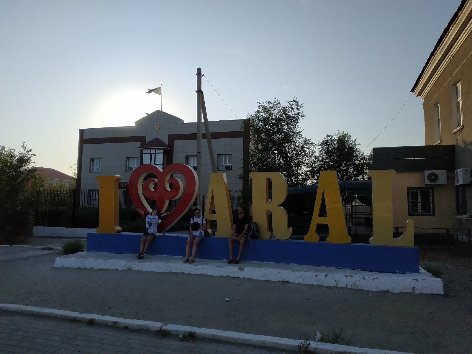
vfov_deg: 56.8
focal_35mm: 24
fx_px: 327
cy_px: 177
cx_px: 236
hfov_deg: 71.6
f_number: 1.9
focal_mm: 3.94
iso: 250
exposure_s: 1/6299
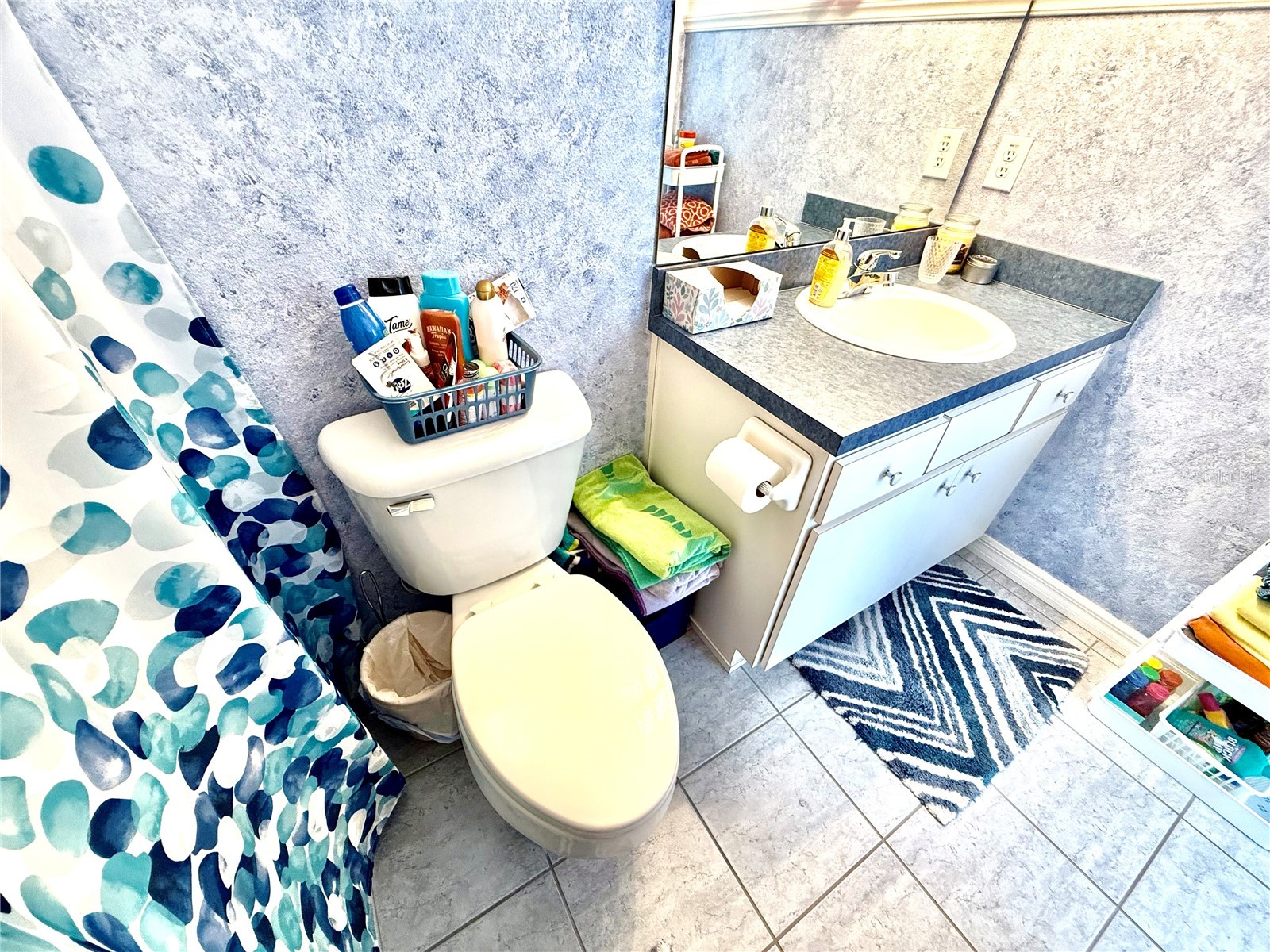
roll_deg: -3.8
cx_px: 635
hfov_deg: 102.1
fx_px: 514
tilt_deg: -38.9
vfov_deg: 85.7
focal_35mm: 14
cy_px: 476
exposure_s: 1/120
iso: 250
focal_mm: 2.22
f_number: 2.2
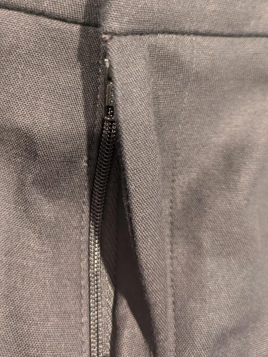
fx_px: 351
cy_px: 117
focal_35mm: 34
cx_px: 102
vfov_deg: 52.8
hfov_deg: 41.5
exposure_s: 1/15
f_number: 1.89
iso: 1869
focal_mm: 5.43
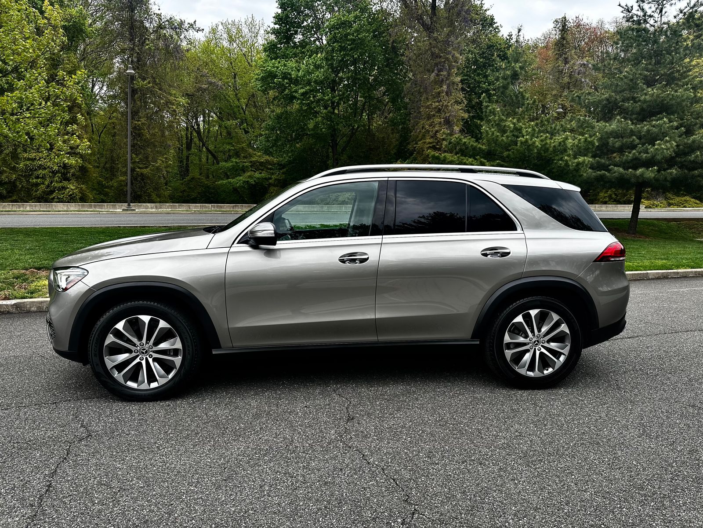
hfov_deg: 71.6
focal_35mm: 24
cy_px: 264
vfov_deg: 56.8
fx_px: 487
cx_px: 352
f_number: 1.78
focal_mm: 6.86
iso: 80
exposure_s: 1/511
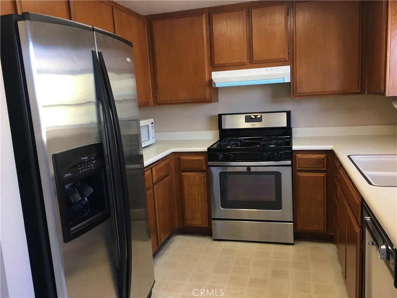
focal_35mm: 29
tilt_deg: -8.7
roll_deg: +4.1
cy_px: 149
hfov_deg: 61.7
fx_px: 333
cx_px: 198
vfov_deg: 48.2
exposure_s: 1/30
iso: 40
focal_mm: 4.15
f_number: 2.2
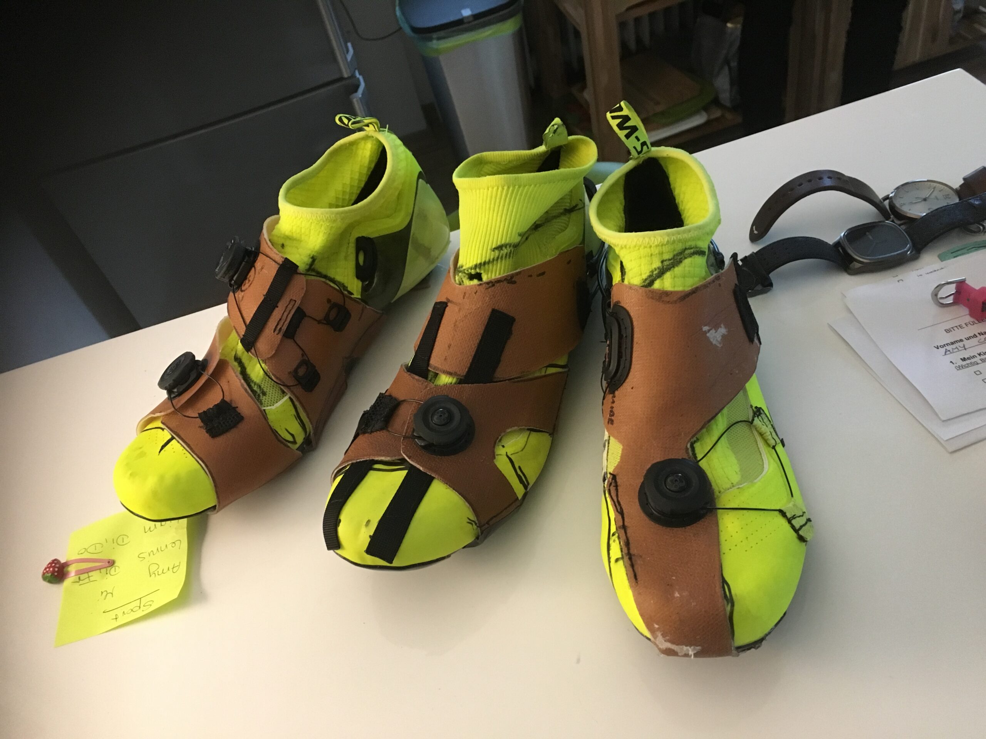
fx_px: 826
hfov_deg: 61.7
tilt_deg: -45.3
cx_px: 493
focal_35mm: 29
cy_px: 370
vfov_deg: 48.2
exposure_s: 1/25
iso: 200
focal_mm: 4.15
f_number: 2.2
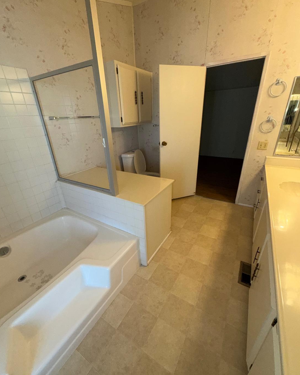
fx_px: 167
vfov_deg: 96.8
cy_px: 190
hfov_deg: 84.0
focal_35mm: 15
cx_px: 146
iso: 160
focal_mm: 2.22
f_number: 2.2
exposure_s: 1/120
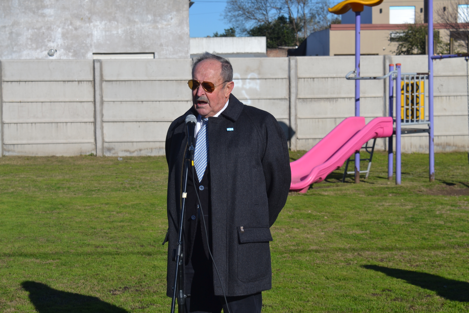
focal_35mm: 82
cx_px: 234
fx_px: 1075
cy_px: 156
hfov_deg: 24.6
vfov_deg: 16.6
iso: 100
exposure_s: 1/320
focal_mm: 55
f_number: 9
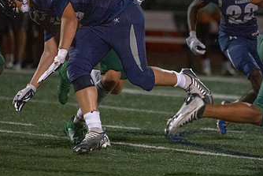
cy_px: 34
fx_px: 5006
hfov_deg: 3.0
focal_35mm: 685
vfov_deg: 2.0
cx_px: 166
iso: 20000
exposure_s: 1/1000
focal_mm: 394
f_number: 5.6
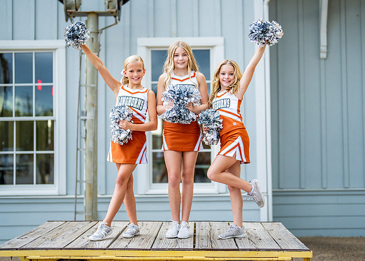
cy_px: 125
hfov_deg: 32.8
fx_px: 620
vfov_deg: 23.7
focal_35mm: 60
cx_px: 186
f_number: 1.2
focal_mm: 50
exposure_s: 1/500
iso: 800
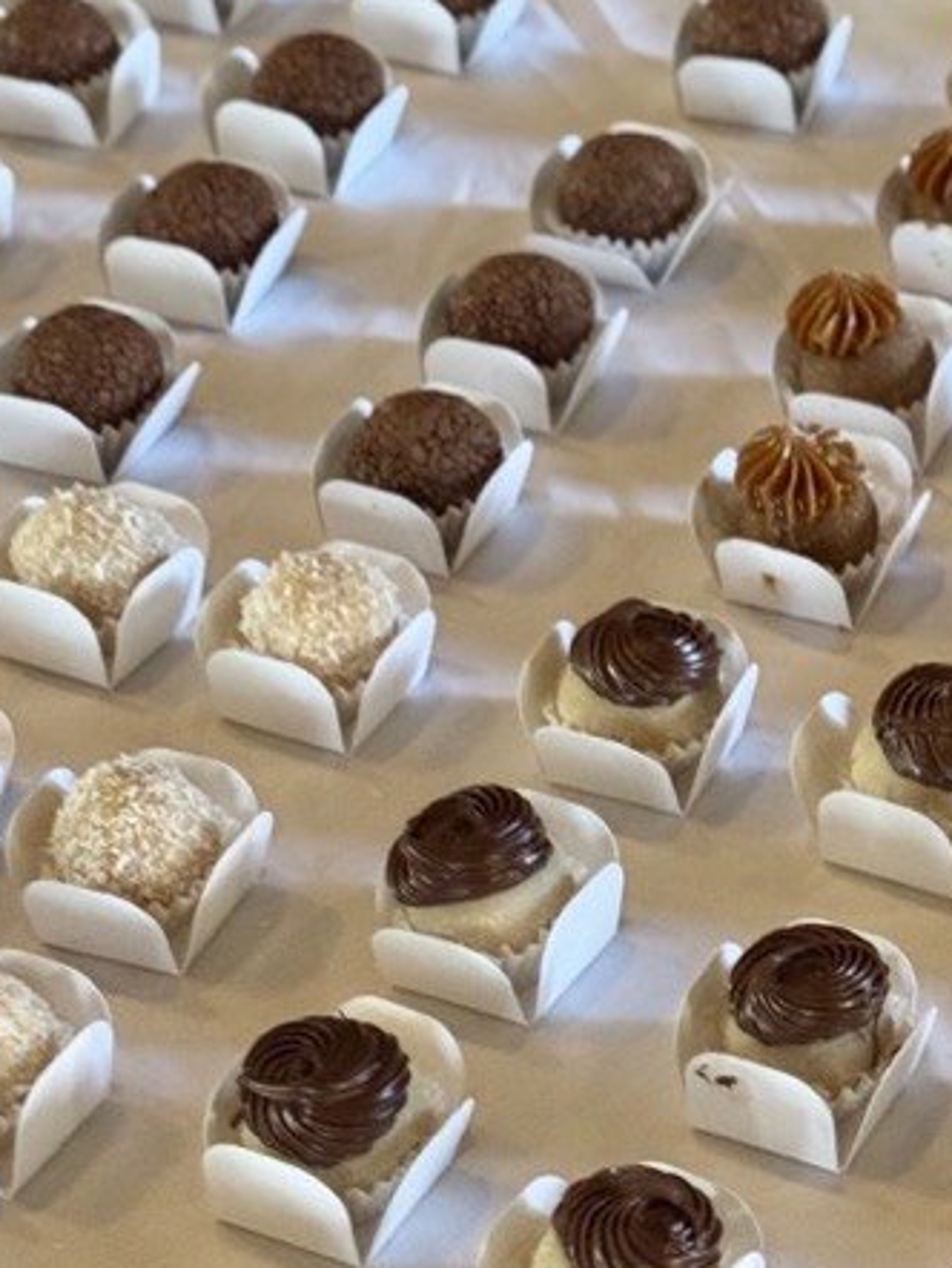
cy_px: 927
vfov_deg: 25.4
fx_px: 2784
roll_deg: -0.8
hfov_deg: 19.4
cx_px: 391
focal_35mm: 76
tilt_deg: -29.2
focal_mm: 6.76
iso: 250
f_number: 1.78
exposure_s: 1/40
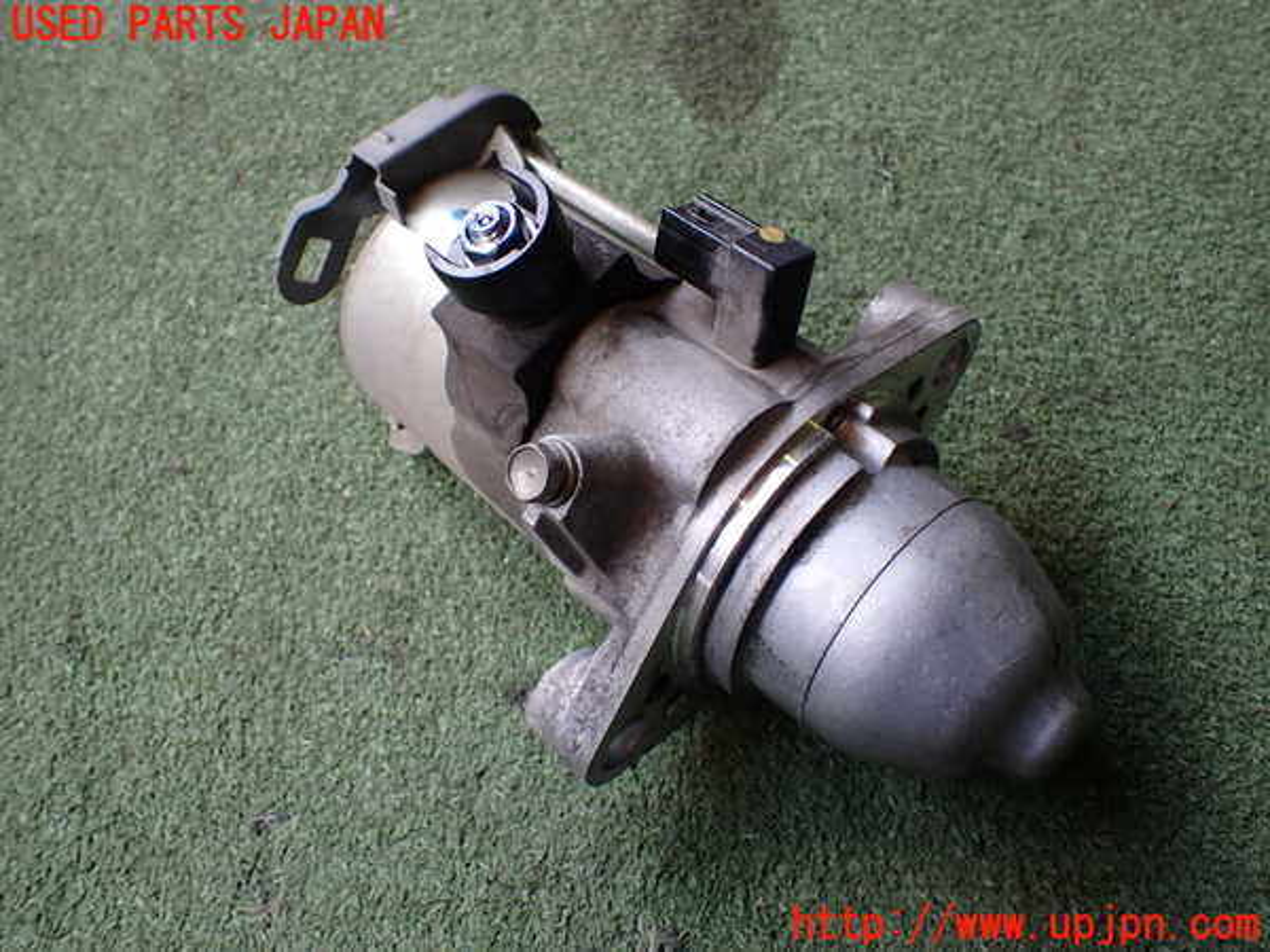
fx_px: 1101
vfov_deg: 46.8
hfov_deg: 60.0
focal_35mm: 30
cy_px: 476
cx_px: 635
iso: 125
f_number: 2.3
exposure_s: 1/125
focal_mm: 5.4
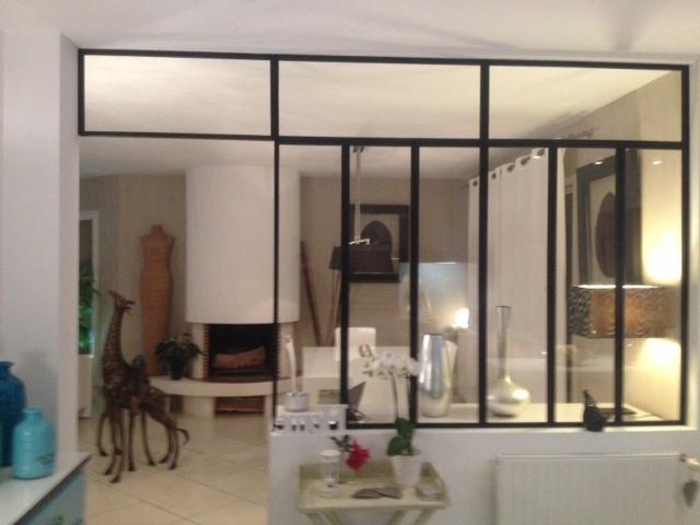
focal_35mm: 35
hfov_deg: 52.6
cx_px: 350
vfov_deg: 40.7
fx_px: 708
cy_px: 262
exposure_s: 1/20
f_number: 2.4
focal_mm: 4.28
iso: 320
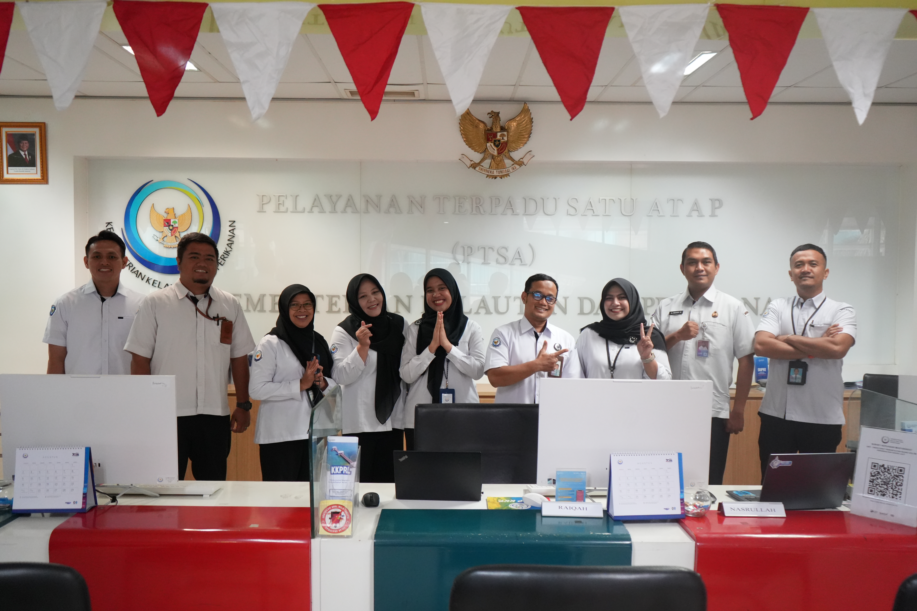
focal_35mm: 32
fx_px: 815
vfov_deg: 41.1
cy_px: 306
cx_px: 458
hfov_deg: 58.7
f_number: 4
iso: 6400
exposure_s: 1/320
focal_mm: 32
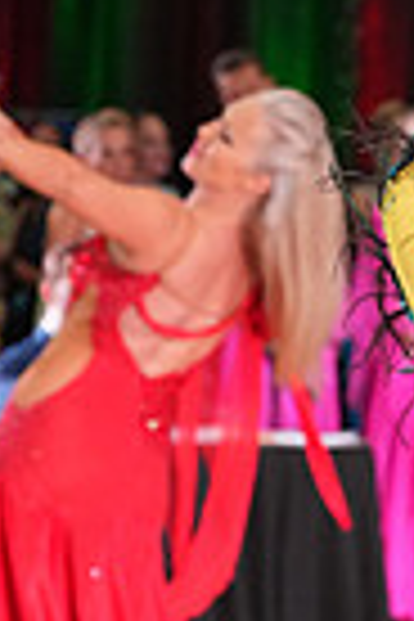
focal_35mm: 379
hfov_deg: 3.6
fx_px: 6537
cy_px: 778
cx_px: 853
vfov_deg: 5.4
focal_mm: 90
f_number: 5
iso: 3200
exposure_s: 1/200
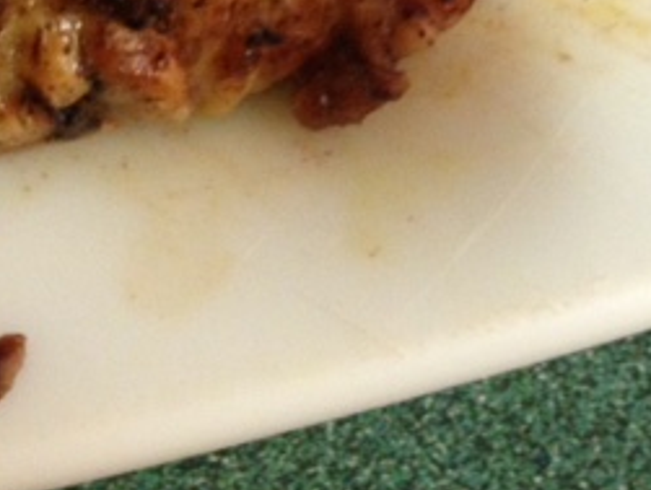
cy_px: -96
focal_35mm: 84
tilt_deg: -49.9
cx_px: 386
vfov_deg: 16.9
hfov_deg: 23.2
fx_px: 1582
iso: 320
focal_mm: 4.12
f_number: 2.4
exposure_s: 1/20
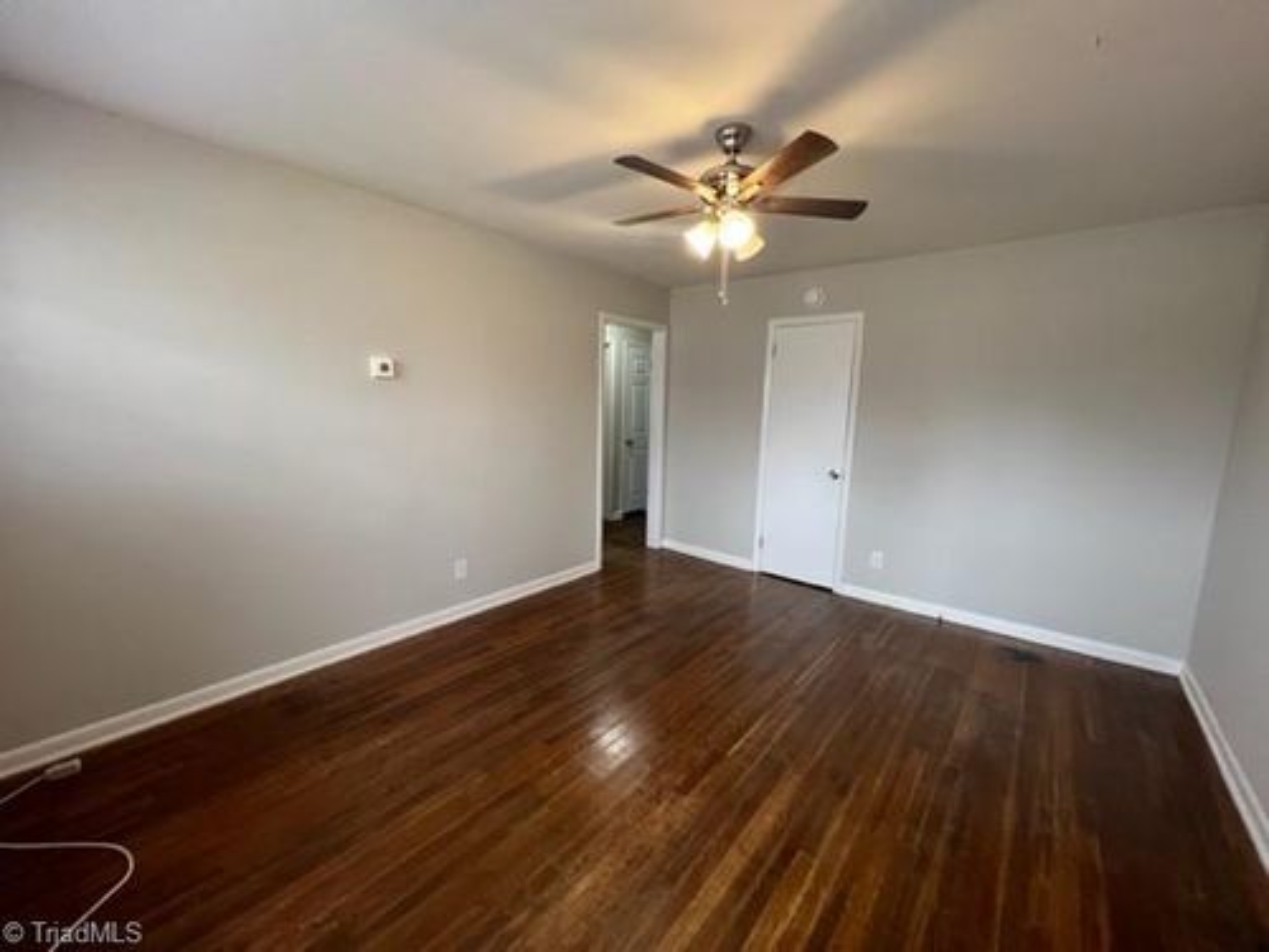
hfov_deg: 106.2
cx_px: 634
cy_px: 476
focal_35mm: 13
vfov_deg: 89.9
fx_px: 477
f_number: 1.8
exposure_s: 1/77
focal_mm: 1.57
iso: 250
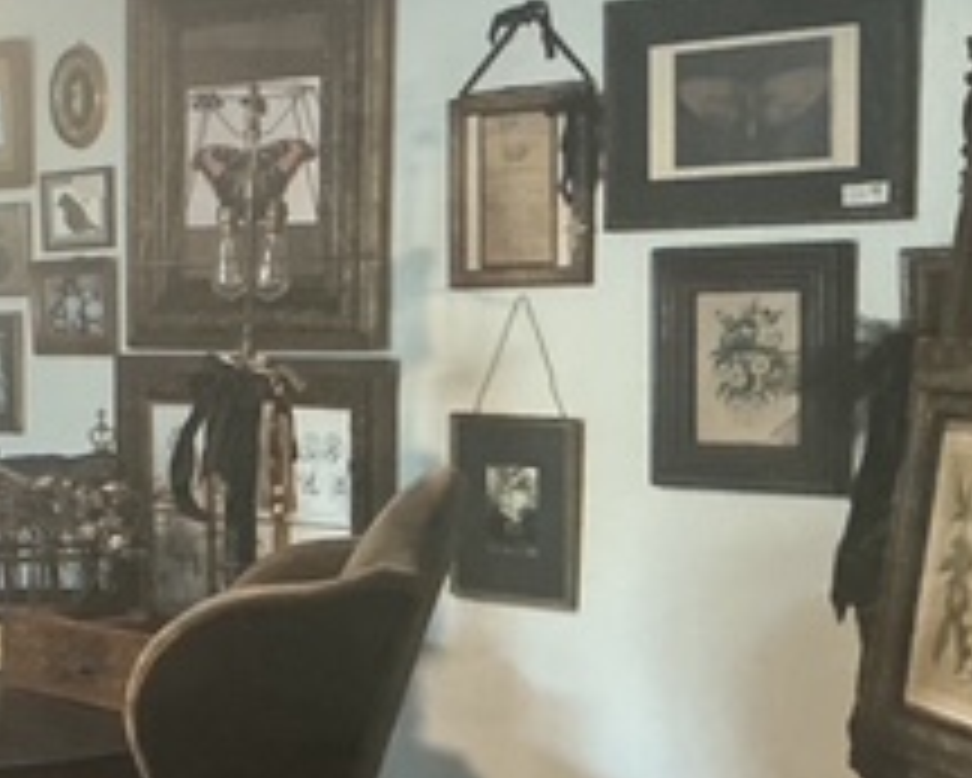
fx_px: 2418
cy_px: 526
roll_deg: +1.4
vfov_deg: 18.2
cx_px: -346
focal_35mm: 84
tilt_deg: -5.3
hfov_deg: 20.5
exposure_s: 1/40
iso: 200
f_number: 1.8
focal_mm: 3
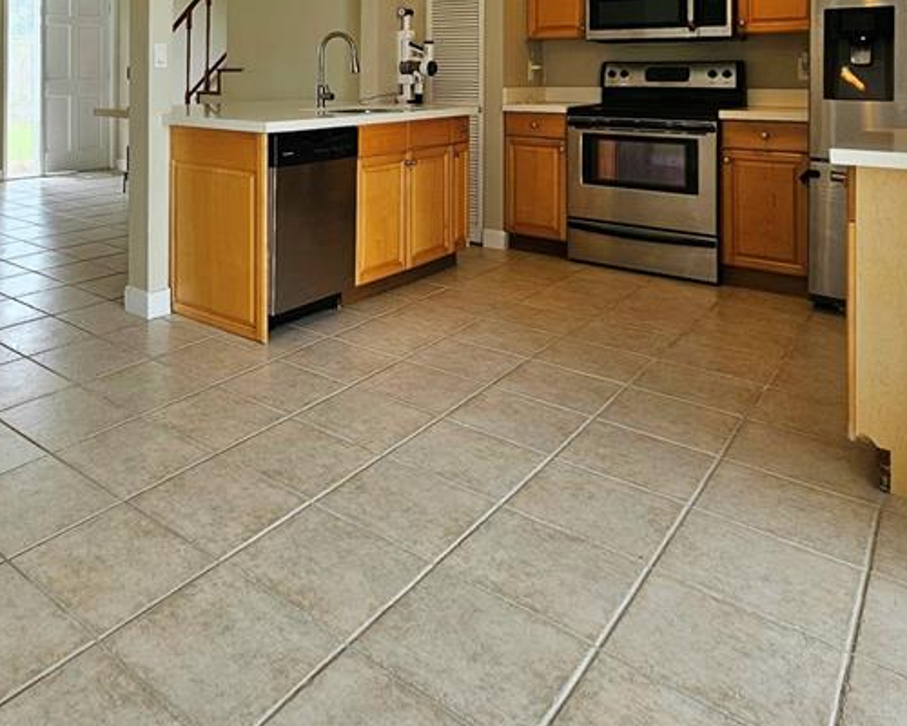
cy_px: 73
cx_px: 212
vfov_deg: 49.0
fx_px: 698
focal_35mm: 26
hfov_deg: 61.8
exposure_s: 1/60.2
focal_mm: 2.2
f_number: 2.2
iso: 50
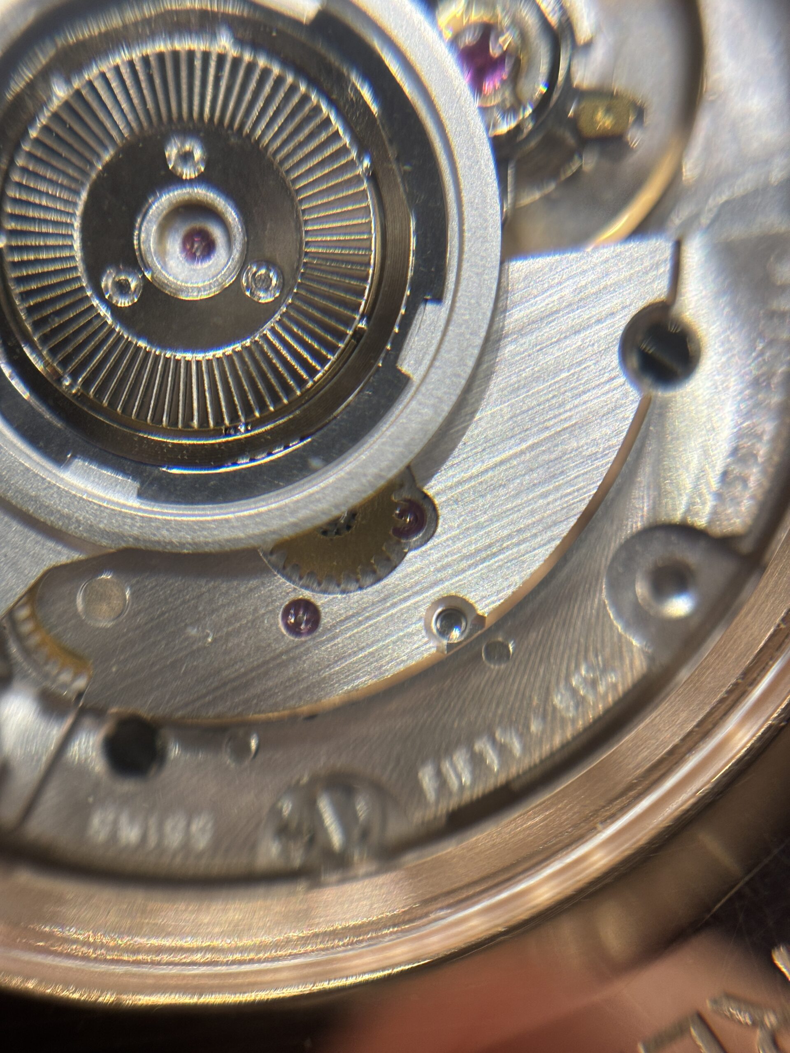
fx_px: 1582
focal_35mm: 52
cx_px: 395
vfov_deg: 36.8
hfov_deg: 28.0
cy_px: 526
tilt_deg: -84.8
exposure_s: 1/60
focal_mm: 5.96
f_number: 1.6
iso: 64
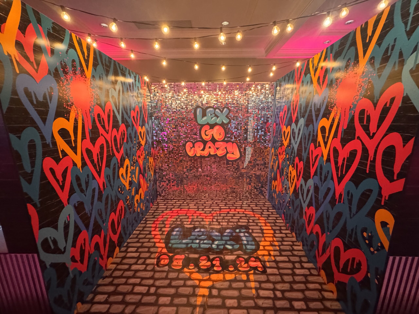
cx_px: 210
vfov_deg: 85.7
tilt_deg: -11.4
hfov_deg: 102.1
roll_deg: -0.3
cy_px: 157
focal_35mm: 14
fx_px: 169
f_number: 2.2
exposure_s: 1/40
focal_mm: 2.22
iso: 1000
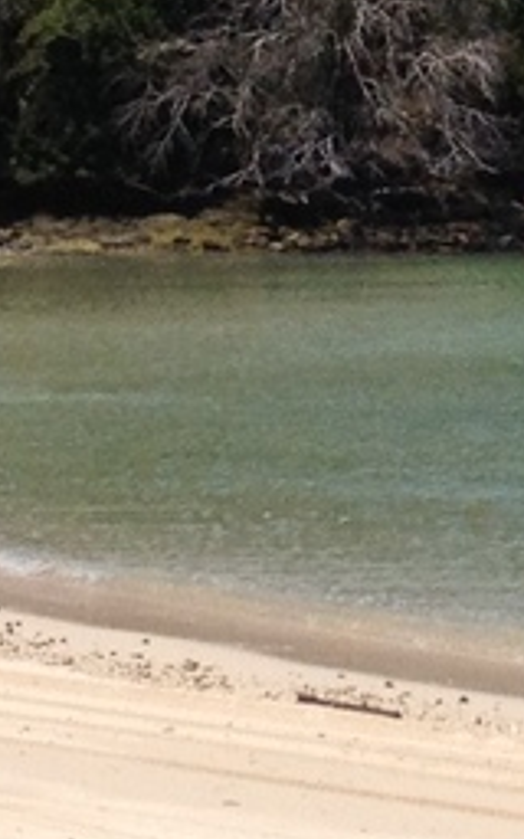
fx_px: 5301
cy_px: -16
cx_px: 927
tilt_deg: -0.8
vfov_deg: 9.0
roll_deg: +1.2
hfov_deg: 5.6
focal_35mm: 232
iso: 50
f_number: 2.4
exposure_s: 1/3690
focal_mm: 4.28
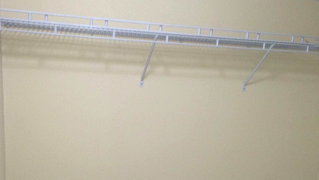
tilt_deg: -13.0
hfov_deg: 47.4
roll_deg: -3.1
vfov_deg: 27.1
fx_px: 364
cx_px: 158
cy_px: 149
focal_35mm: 43
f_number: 2.2
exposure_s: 1/30
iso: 80
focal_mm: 4.15
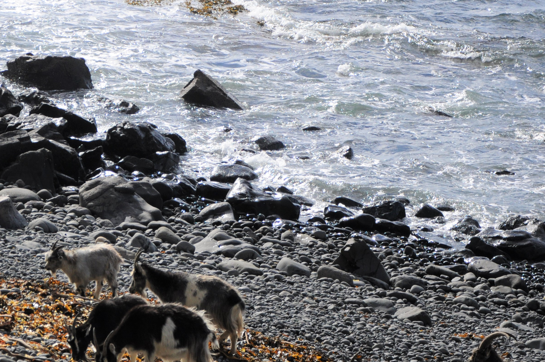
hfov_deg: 14.6
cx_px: 148
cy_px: 185
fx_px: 2117
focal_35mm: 140
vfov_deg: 9.8
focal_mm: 52
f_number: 5
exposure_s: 1/4000
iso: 400
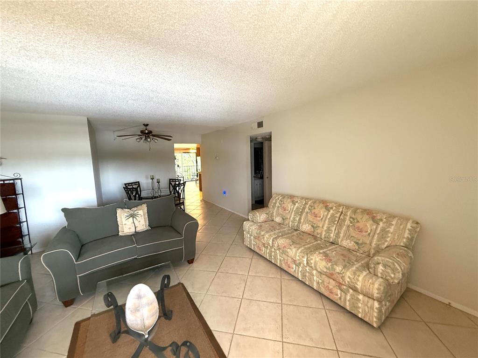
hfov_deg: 102.1
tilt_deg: -5.6
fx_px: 193
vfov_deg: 85.7
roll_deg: +1.2
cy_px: 179
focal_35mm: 14
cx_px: 239
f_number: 2.2
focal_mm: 2.22
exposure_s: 1/60
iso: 400
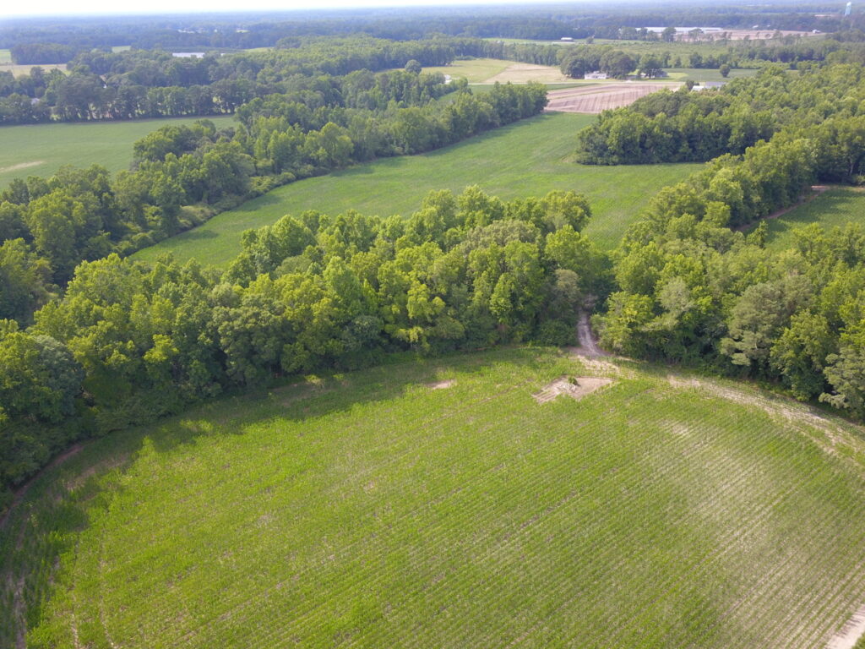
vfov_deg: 53.1
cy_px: 324
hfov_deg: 67.3
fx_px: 650
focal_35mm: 26
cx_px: 432
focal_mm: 4.73
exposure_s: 1/351
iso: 100
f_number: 2.2
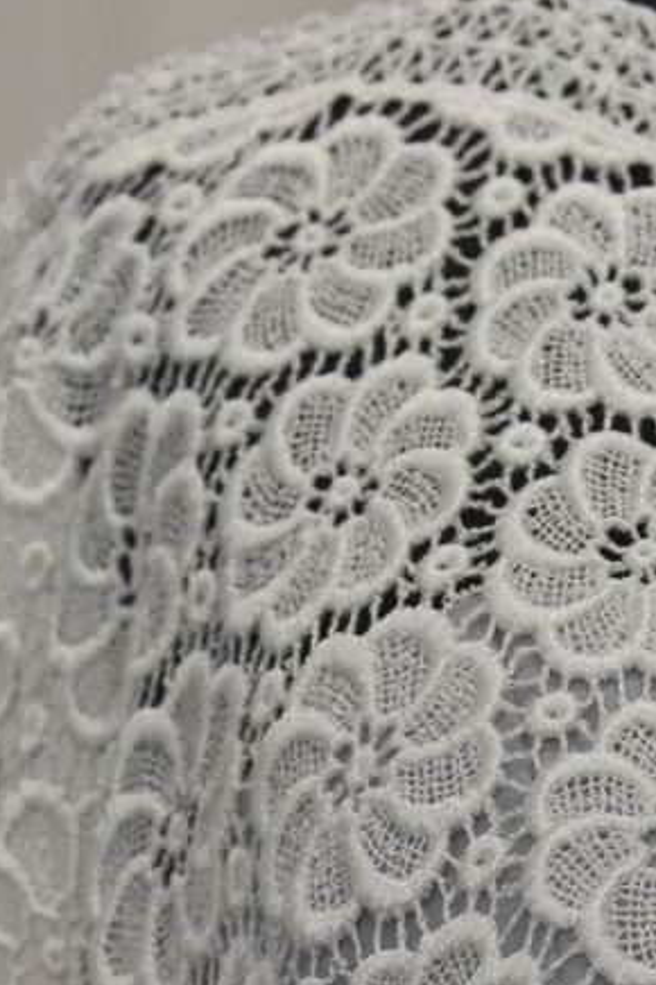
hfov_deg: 6.2
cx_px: 1310
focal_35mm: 217
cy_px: 786
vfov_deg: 9.5
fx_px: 5933
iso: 400
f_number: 5
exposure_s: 1/100
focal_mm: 35
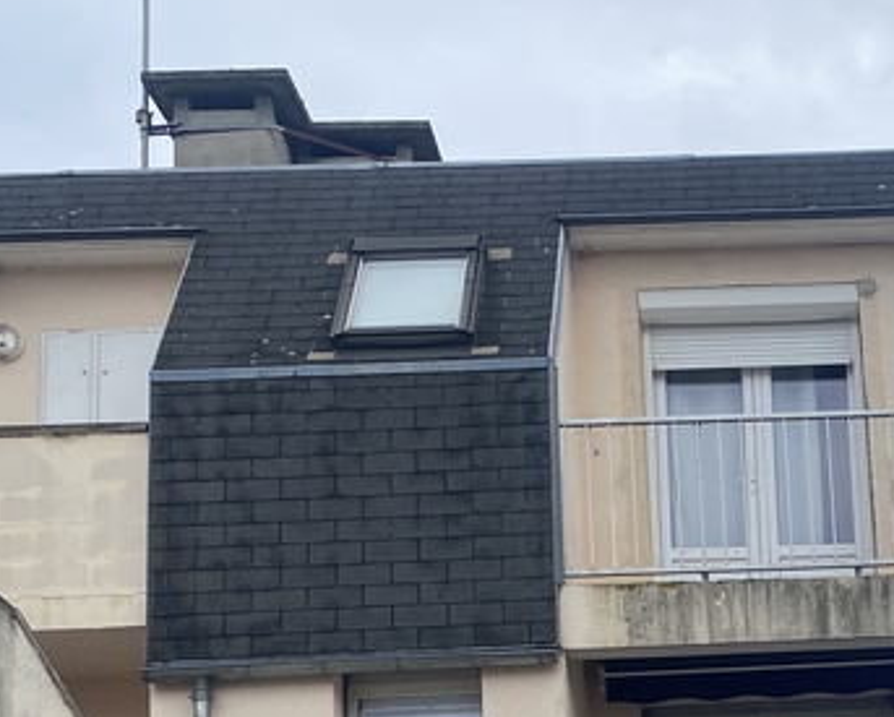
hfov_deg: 24.9
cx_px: 980
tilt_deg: +11.0
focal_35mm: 71
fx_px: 1880
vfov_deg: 20.2
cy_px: 855
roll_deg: +4.3
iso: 32
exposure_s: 1/2625
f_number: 1.8
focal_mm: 4.25
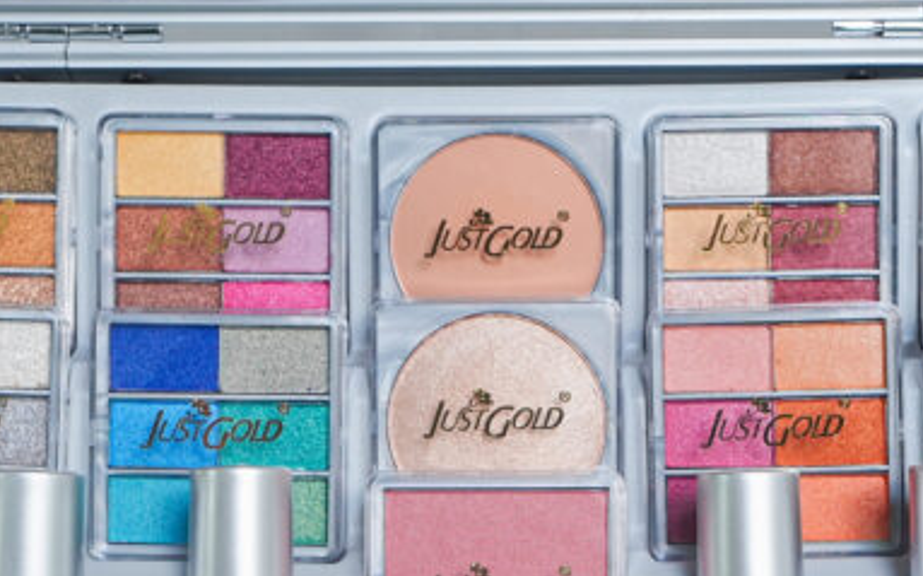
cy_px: 469
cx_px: 508
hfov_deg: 21.9
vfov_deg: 13.7
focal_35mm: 95
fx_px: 2389
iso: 800
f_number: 5
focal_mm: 34
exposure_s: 1/160
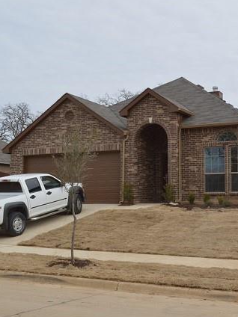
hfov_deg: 27.0
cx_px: 193
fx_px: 486
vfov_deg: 36.2
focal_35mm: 53
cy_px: 158
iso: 100
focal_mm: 24
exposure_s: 1/200
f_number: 9
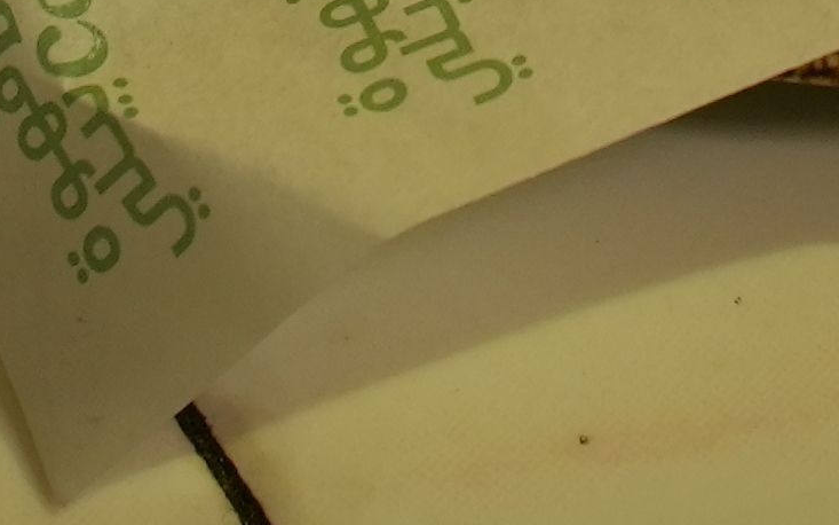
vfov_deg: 3.1
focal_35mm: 413
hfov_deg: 5.1
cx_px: 757
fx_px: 9443
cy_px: -1034
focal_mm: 70
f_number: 8
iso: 1250
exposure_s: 1/60
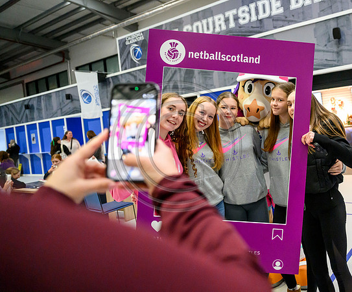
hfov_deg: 54.5
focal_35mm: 31
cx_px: 247
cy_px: 127
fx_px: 329
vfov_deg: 47.6
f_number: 2.8
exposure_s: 1/250
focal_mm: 24
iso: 10000
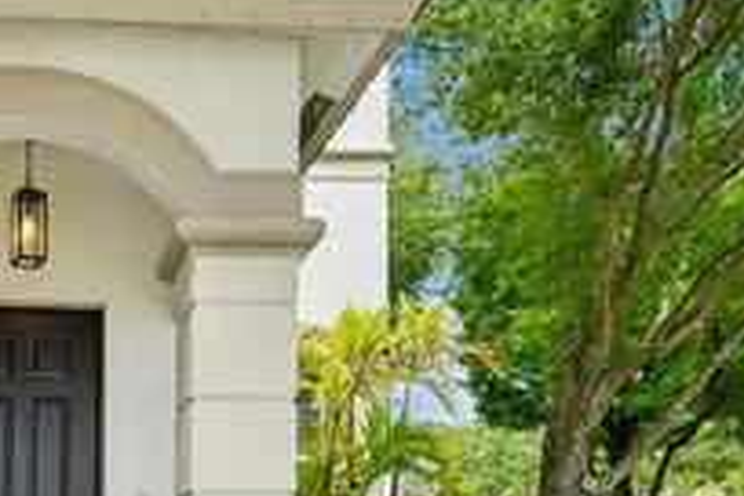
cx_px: 55
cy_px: 562
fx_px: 909
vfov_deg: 27.6
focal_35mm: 44
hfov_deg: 40.6
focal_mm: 14
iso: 200
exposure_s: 1/200
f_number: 9
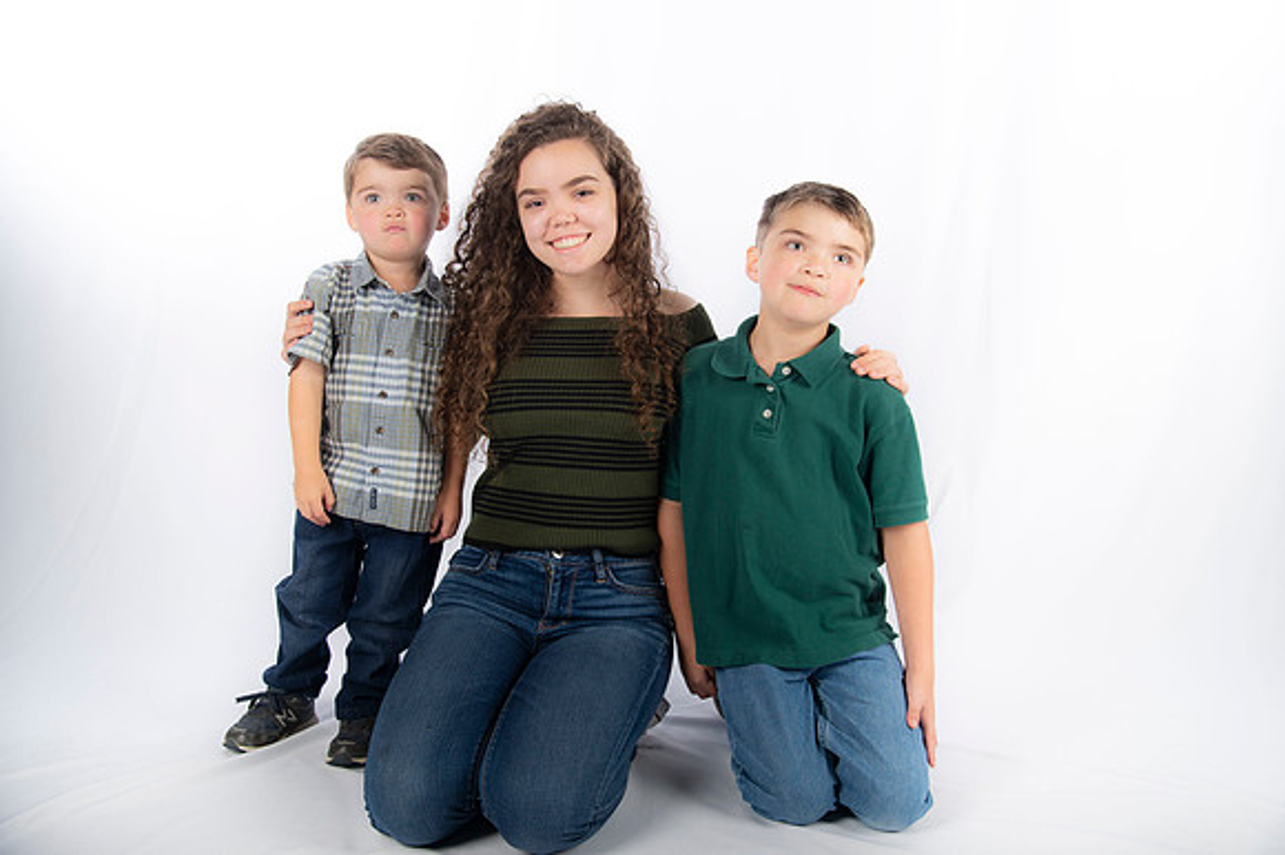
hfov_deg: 50.7
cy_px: 428
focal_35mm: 38
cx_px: 642
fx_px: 1356
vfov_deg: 35.0
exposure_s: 1/200
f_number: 5.6
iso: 100
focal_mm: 38
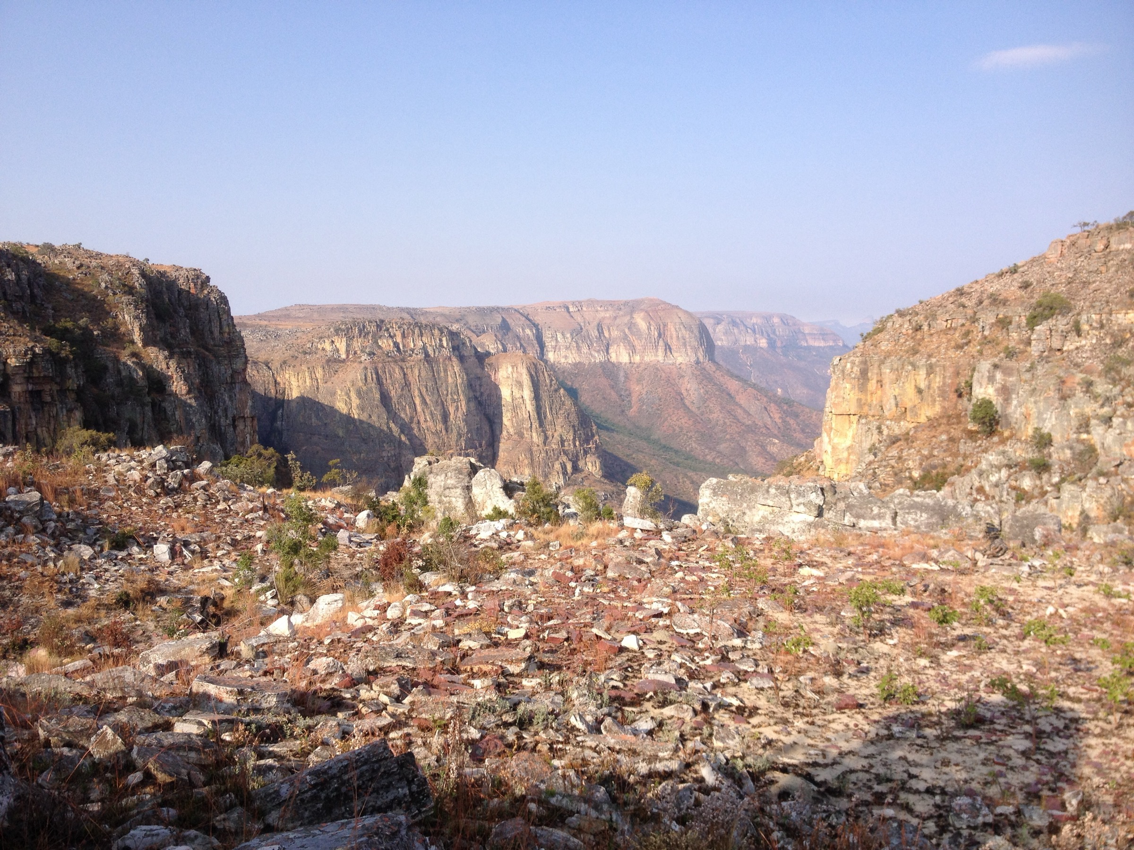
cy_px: 425
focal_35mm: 35
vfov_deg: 40.7
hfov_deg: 52.6
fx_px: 1147
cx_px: 567
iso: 50
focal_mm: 4.28
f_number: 2.4
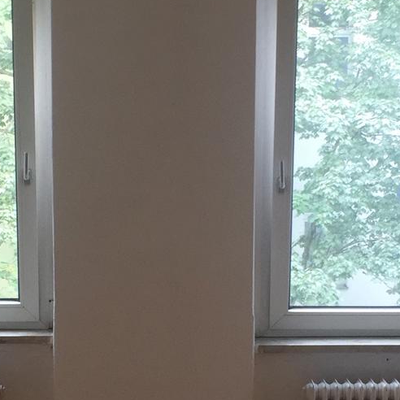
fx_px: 1307
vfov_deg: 17.3
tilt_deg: -8.2
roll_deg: -0.6
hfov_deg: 17.4
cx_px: 196
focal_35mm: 100
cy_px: 300
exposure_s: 1/100
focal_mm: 4.15
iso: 40
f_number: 2.2
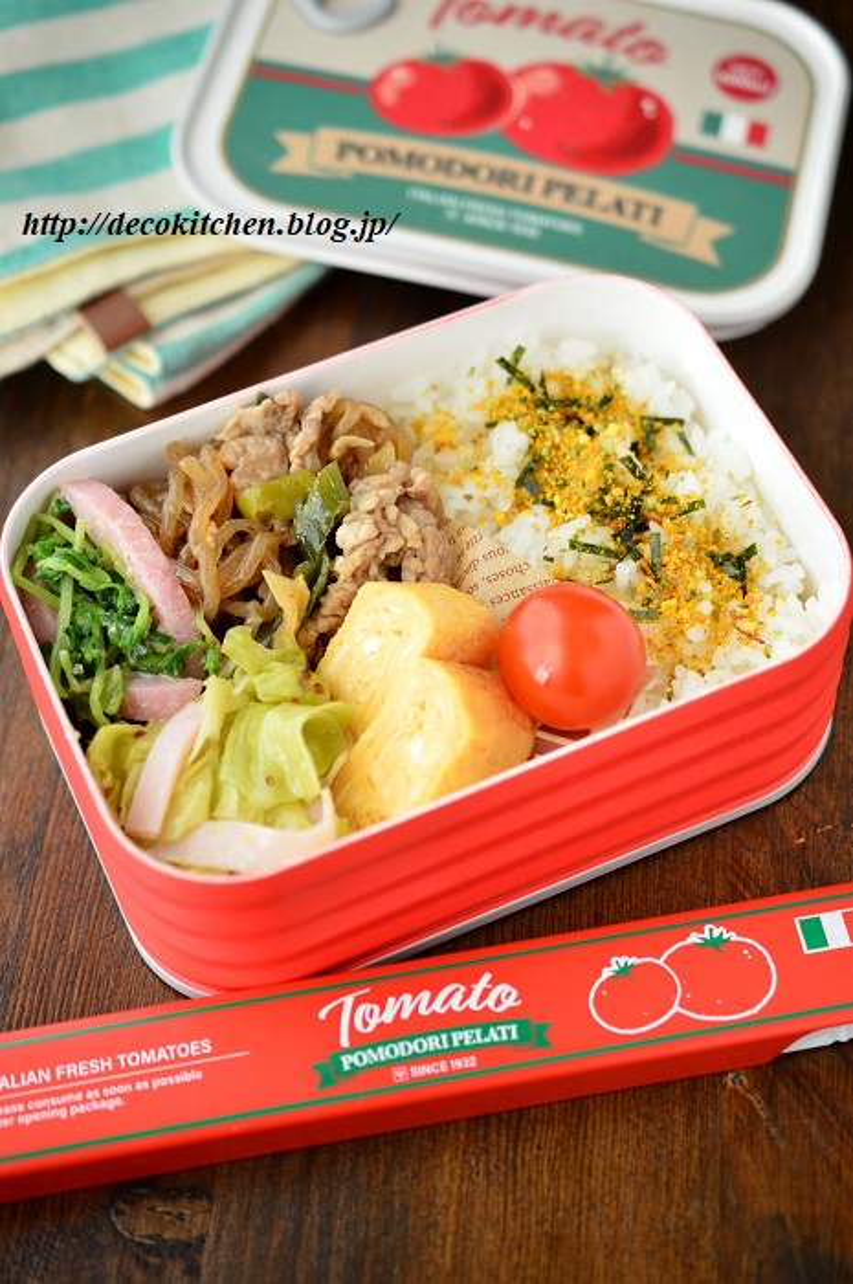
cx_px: 426
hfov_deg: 22.6
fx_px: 2138
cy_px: 642
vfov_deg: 33.4
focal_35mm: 60
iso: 200
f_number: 3
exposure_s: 1/80
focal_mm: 40
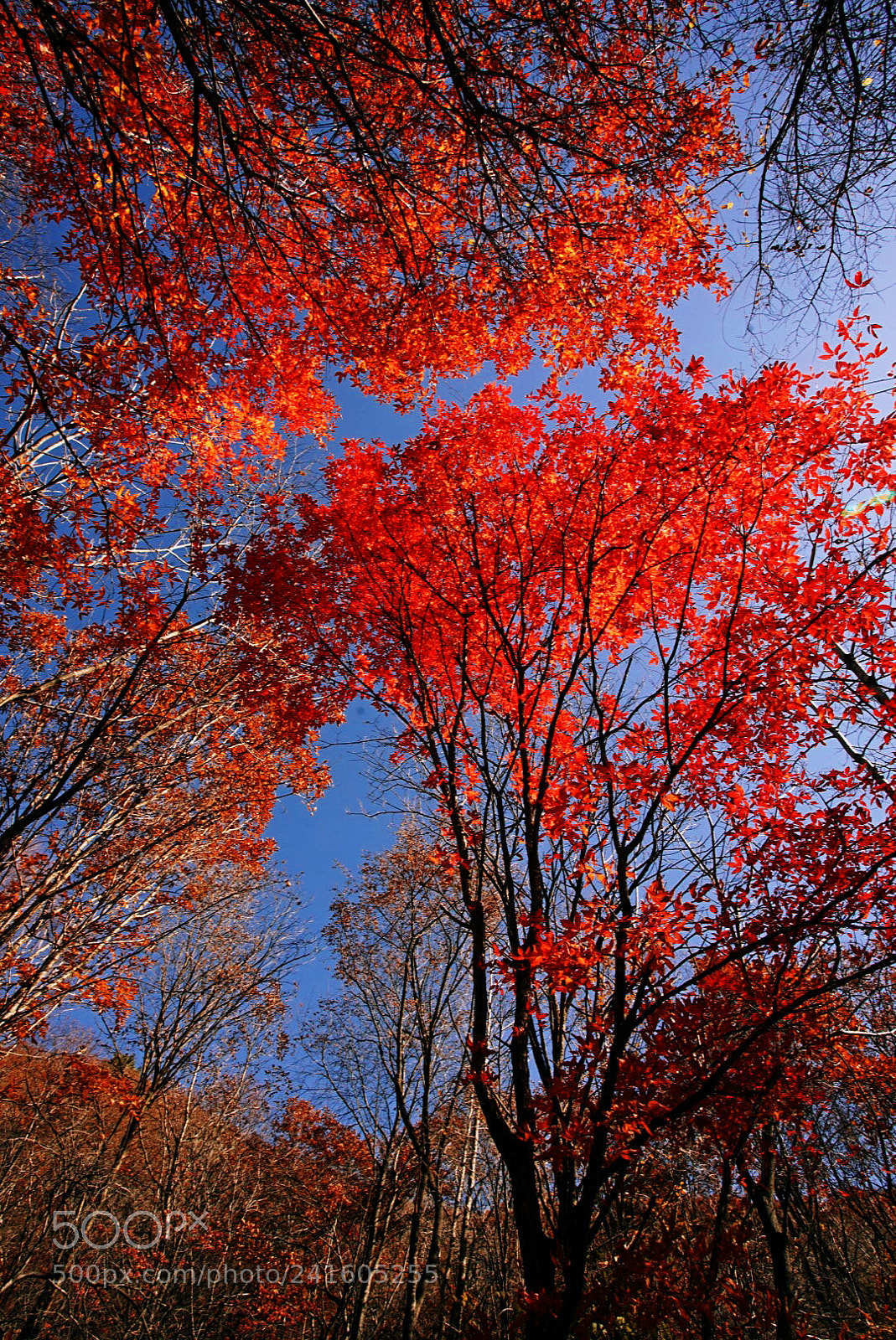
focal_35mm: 19
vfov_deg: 86.9
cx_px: 448
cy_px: 670
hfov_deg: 64.6
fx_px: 708
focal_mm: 19
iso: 400
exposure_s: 1/250
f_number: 8
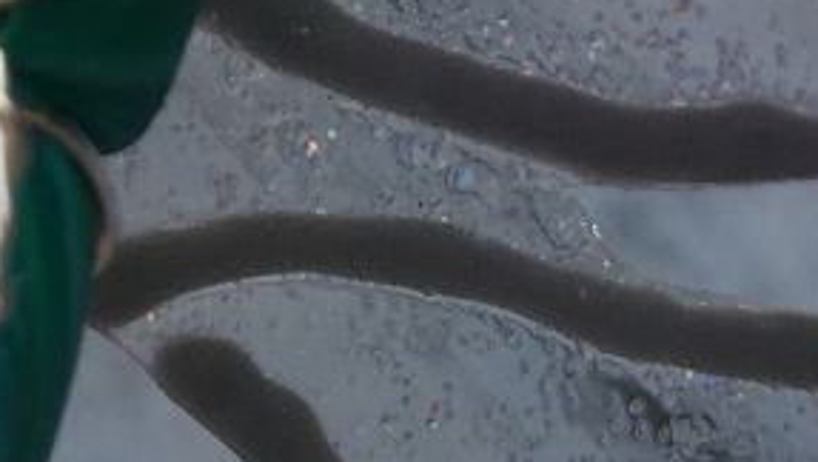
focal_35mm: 110
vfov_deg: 10.9
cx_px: -140
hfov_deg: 18.5
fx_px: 2388
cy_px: 6
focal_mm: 4.15
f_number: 2.2
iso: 25
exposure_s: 1/1972
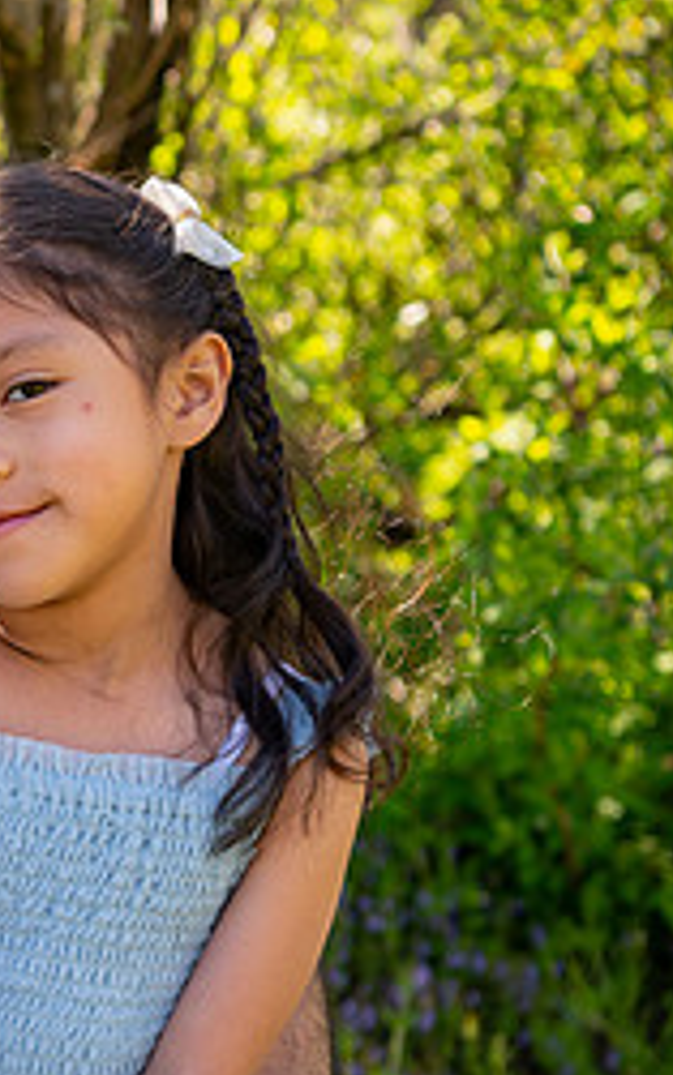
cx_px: -394
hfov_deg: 11.1
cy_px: 612
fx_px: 3314
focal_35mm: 113
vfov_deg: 18.4
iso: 200
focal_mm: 48
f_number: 4
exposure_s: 1/400
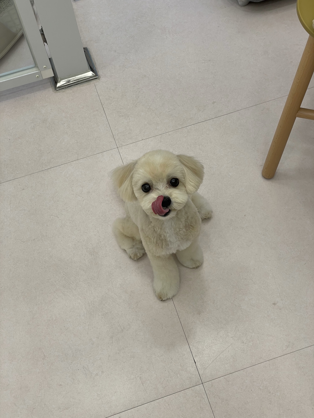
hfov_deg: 28.0
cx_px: 157
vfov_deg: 36.8
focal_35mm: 52
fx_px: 629
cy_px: 209
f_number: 2
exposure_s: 1/122
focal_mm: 6
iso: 25
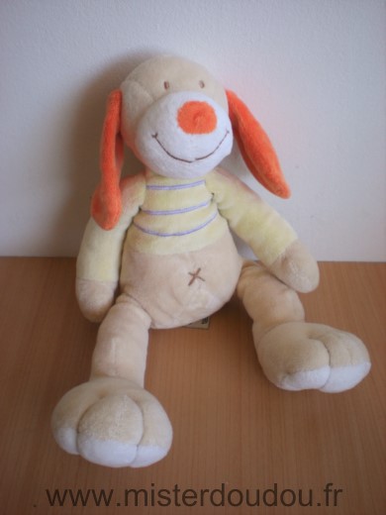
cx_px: 193
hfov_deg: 37.7
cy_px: 258
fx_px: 565
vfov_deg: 49.0
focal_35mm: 38
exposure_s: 1/60.2
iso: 102
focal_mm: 6.3
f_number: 3.1
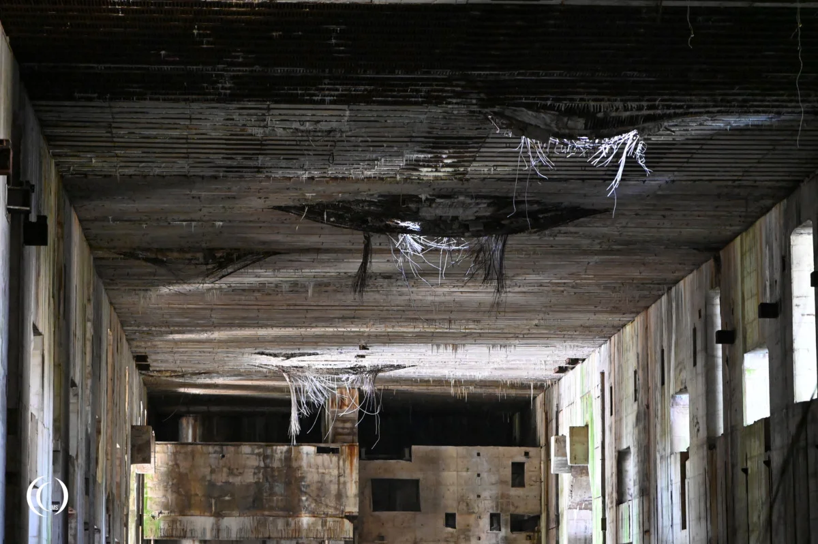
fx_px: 2634
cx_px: 409
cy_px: 272
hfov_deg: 17.7
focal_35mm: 116
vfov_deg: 11.8
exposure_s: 1/125
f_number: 2.8
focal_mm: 116
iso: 25600
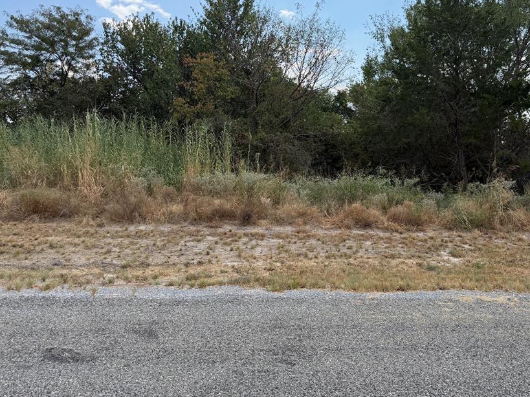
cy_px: 153
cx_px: 312
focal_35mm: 30
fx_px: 459
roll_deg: +0.0
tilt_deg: +1.6
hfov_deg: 59.6
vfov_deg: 46.4
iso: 100
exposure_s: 1/3953
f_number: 1.78
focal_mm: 6.76
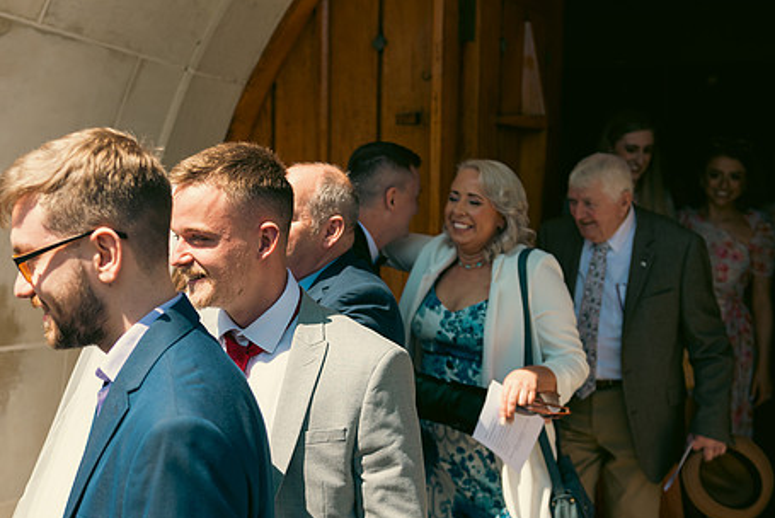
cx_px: 303
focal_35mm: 51
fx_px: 1099
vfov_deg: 26.5
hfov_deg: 38.7
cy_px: 299
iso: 100
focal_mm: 40
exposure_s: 1/800
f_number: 3.5
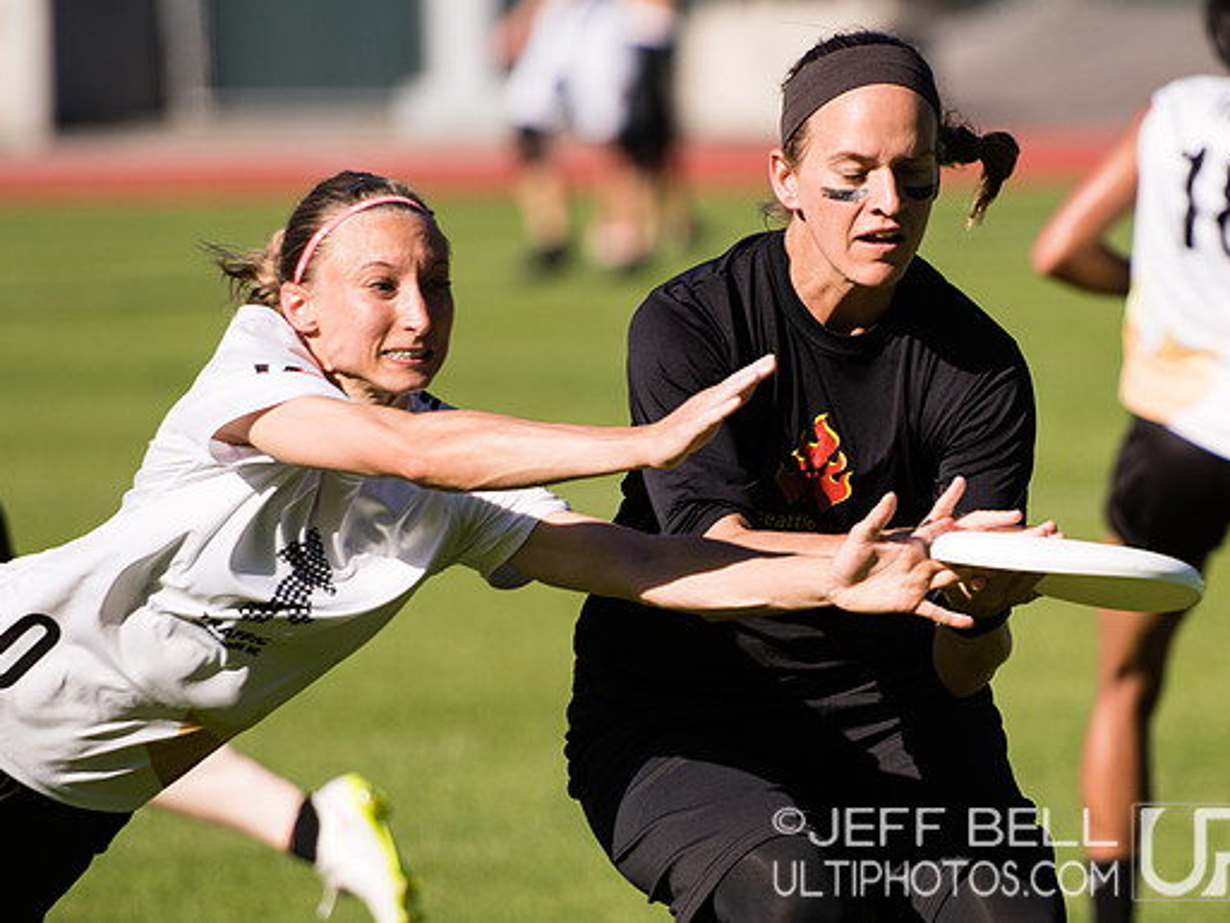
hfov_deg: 4.2
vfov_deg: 3.2
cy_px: 578
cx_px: 887
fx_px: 16669
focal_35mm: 469
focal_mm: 200
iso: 100
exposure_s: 1/2500
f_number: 2.8
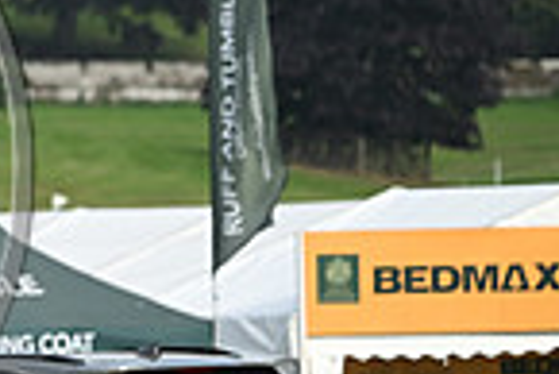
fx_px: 14253
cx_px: -409
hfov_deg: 2.2
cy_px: 114
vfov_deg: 1.5
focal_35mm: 917
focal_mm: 230
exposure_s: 1/1250
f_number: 5
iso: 360
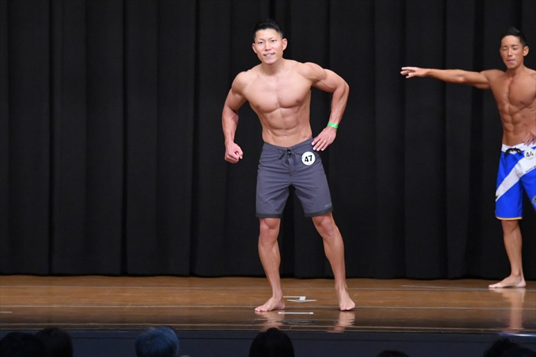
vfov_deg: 6.3
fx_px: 3229
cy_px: 178
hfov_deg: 9.5
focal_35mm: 217
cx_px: 268
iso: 8000
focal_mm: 145
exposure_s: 1/400
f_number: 5.6
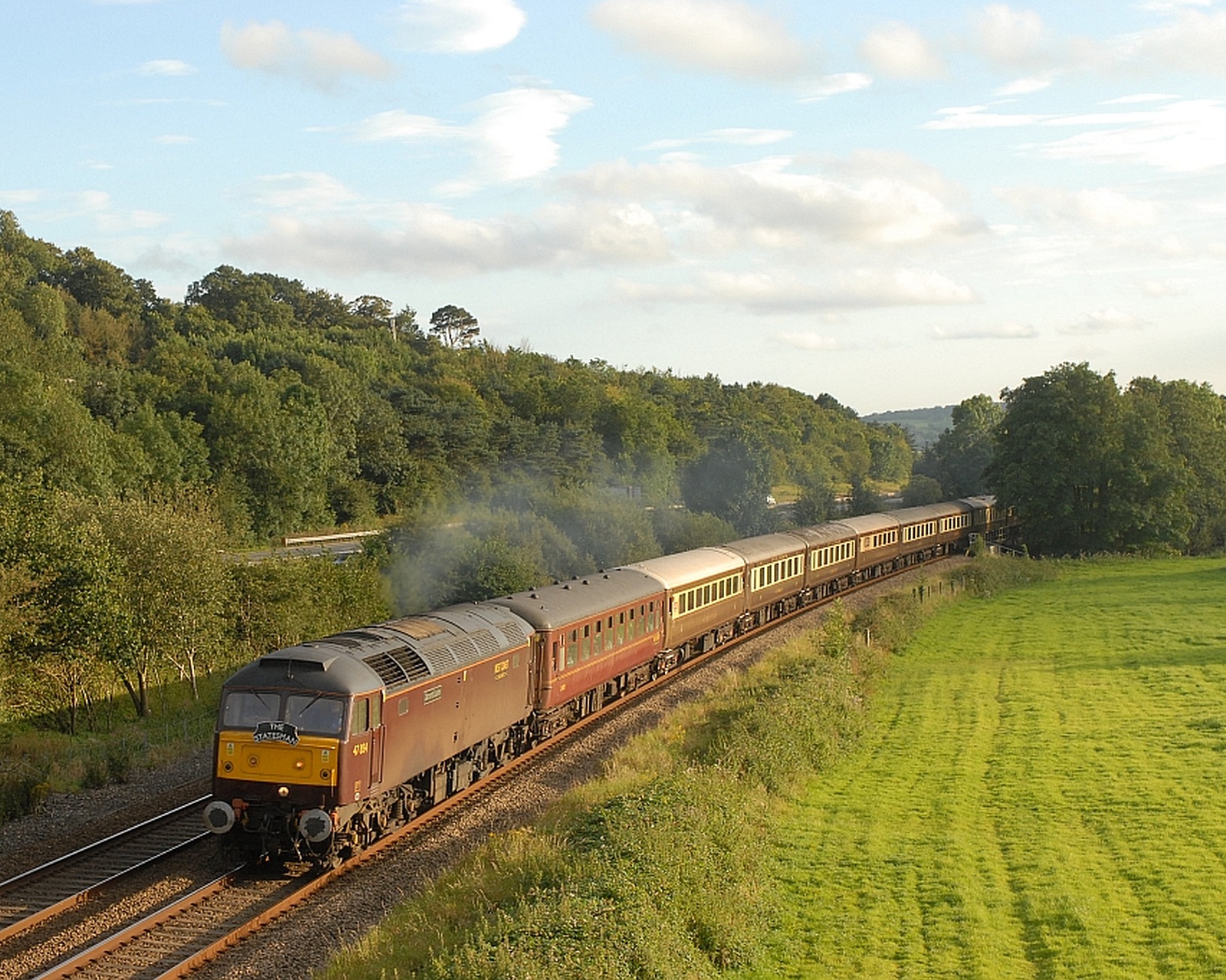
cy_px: 489
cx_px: 596
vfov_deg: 21.6
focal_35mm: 71
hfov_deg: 26.8
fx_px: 2576
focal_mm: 42
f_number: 5.6
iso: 400
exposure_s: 1/500
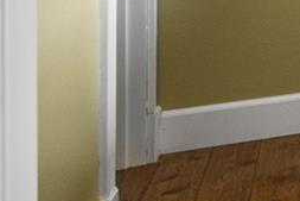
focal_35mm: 101
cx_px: 858
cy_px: -166
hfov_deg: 12.0
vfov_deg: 12.4
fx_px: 842
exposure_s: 1/13
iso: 500
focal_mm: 16
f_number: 8
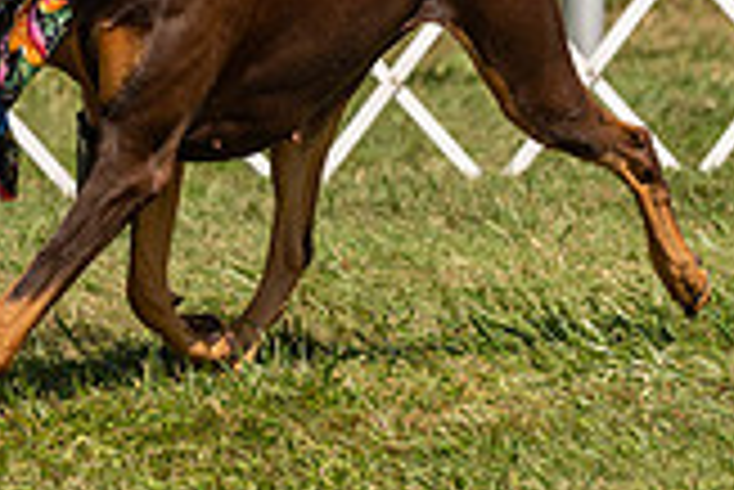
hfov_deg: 3.4
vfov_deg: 2.3
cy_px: -301
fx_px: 12428
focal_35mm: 609
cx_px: 83
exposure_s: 1/2000
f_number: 4
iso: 200
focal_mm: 147
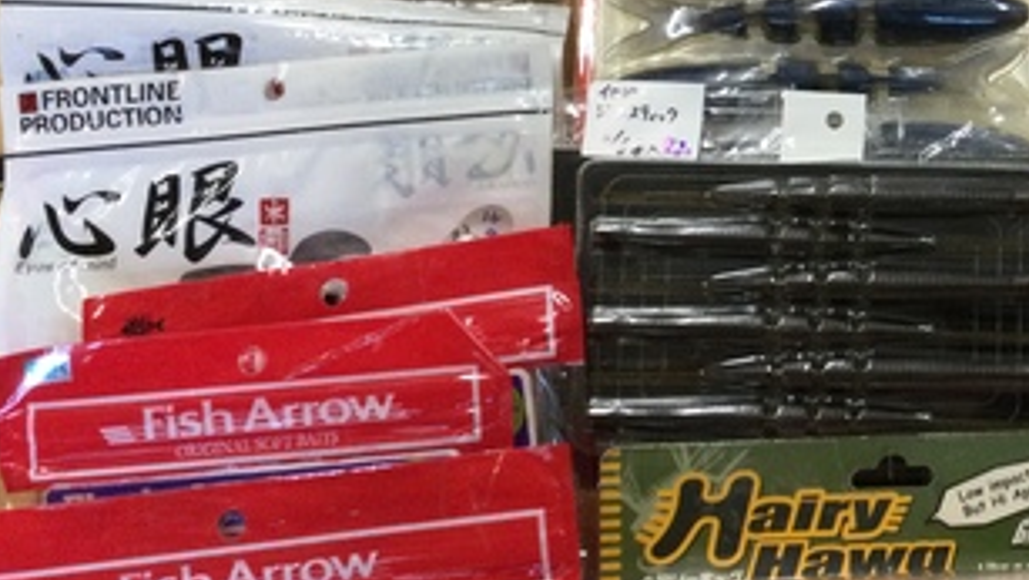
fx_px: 1802
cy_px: 131
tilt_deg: -71.7
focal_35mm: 66
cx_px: 969
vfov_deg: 18.1
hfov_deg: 30.2
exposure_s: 1/30
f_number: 2.4
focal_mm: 3.3
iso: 40
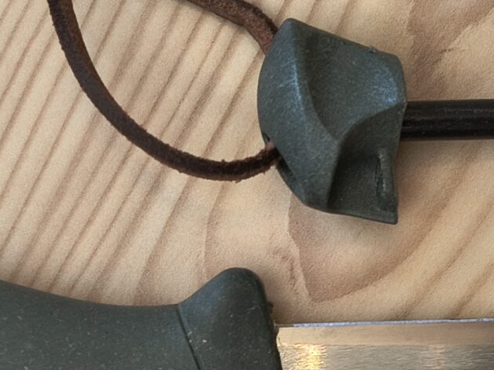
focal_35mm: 106
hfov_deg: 18.5
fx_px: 1513
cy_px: 346
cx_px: 163
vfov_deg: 13.8
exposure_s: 1/50
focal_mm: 4.81
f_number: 1.8
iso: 236
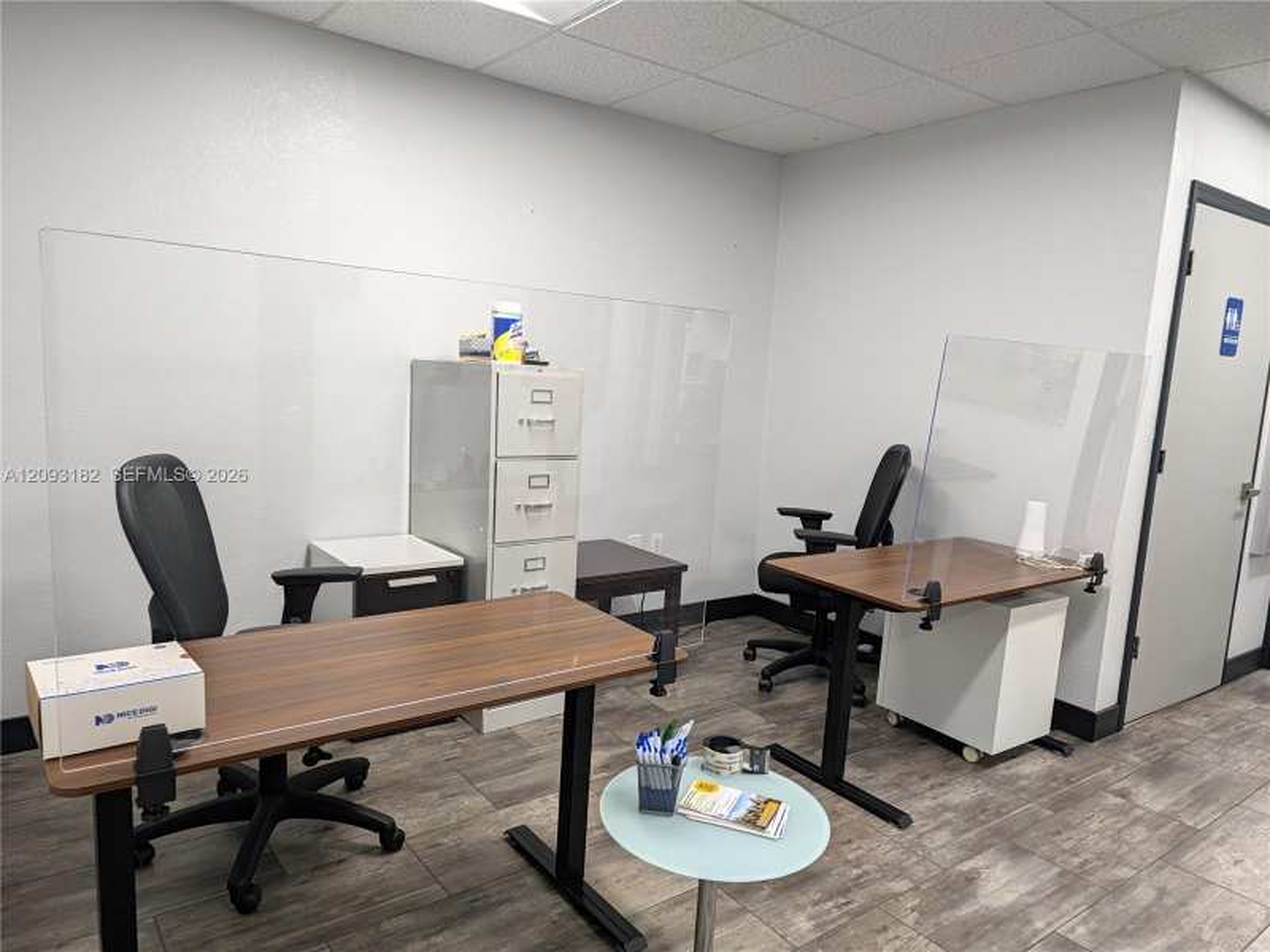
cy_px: 476
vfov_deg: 58.9
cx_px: 635
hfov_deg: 73.9
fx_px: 844
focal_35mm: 23
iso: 34
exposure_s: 1/30
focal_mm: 5.28
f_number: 1.7
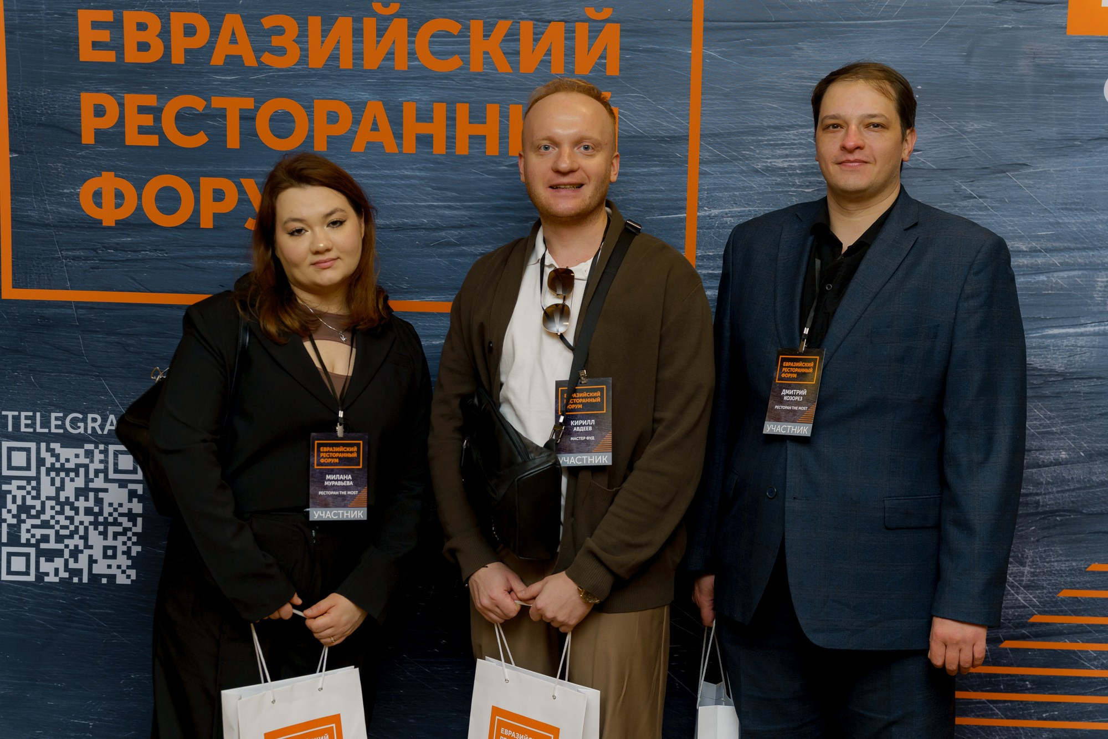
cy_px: 370
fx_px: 1785
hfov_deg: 34.5
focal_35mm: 58
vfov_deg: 23.4
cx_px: 554
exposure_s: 1/125
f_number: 3.5
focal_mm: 58
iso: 400
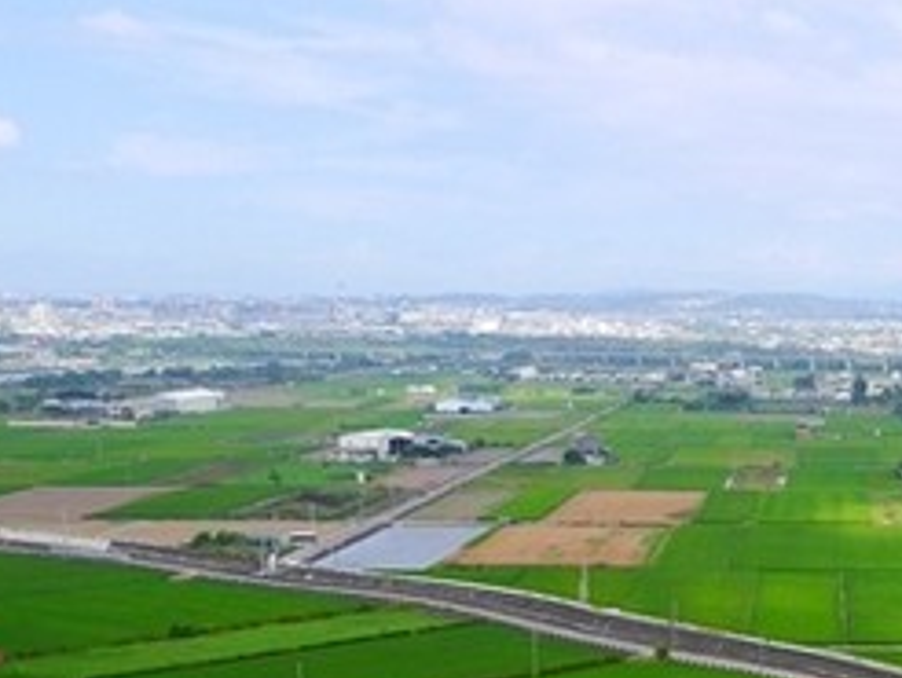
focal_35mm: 73
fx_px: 1904
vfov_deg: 19.9
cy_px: 561
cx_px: 1014
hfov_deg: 24.7
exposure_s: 1/800
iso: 160
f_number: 4.5
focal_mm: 15
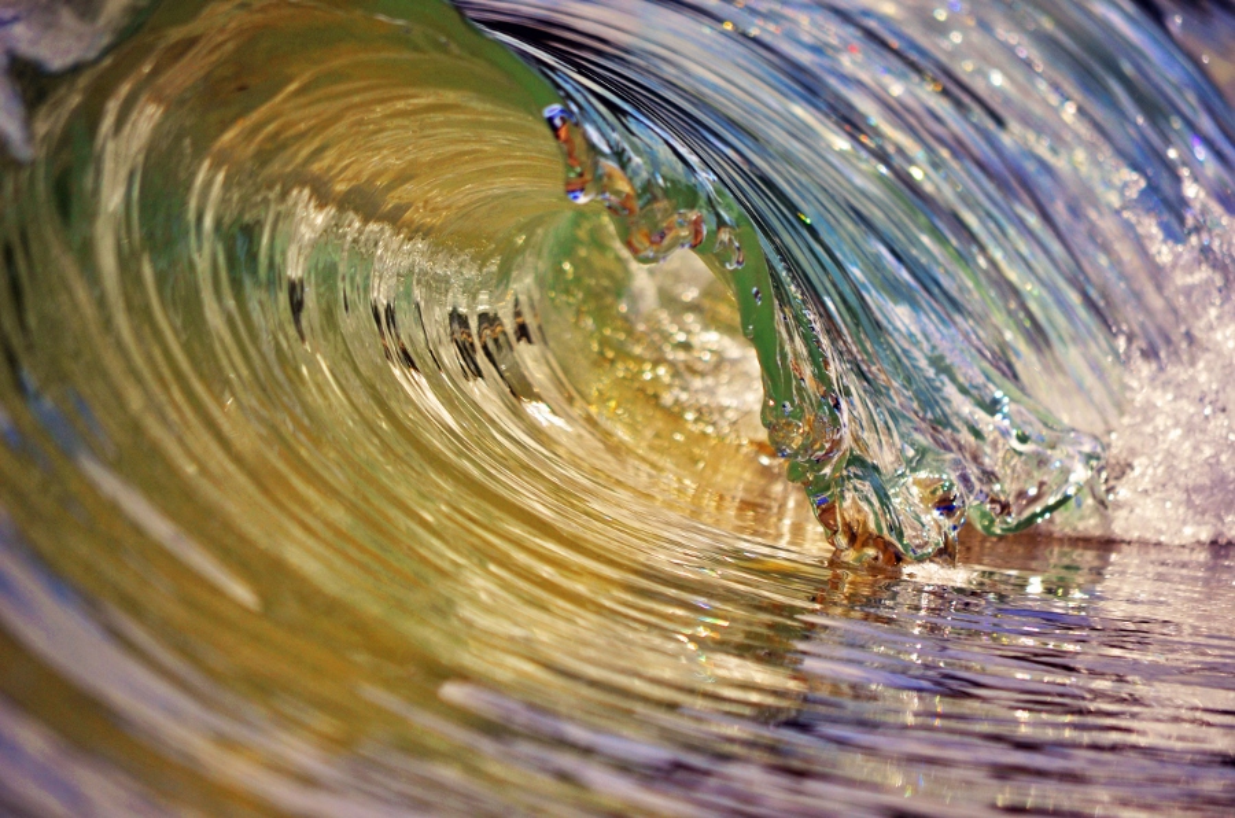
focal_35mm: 450
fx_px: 15405
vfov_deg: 3.0
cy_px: 409
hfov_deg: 4.6
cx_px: 618
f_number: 6.3
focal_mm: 300
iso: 400
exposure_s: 1/2500
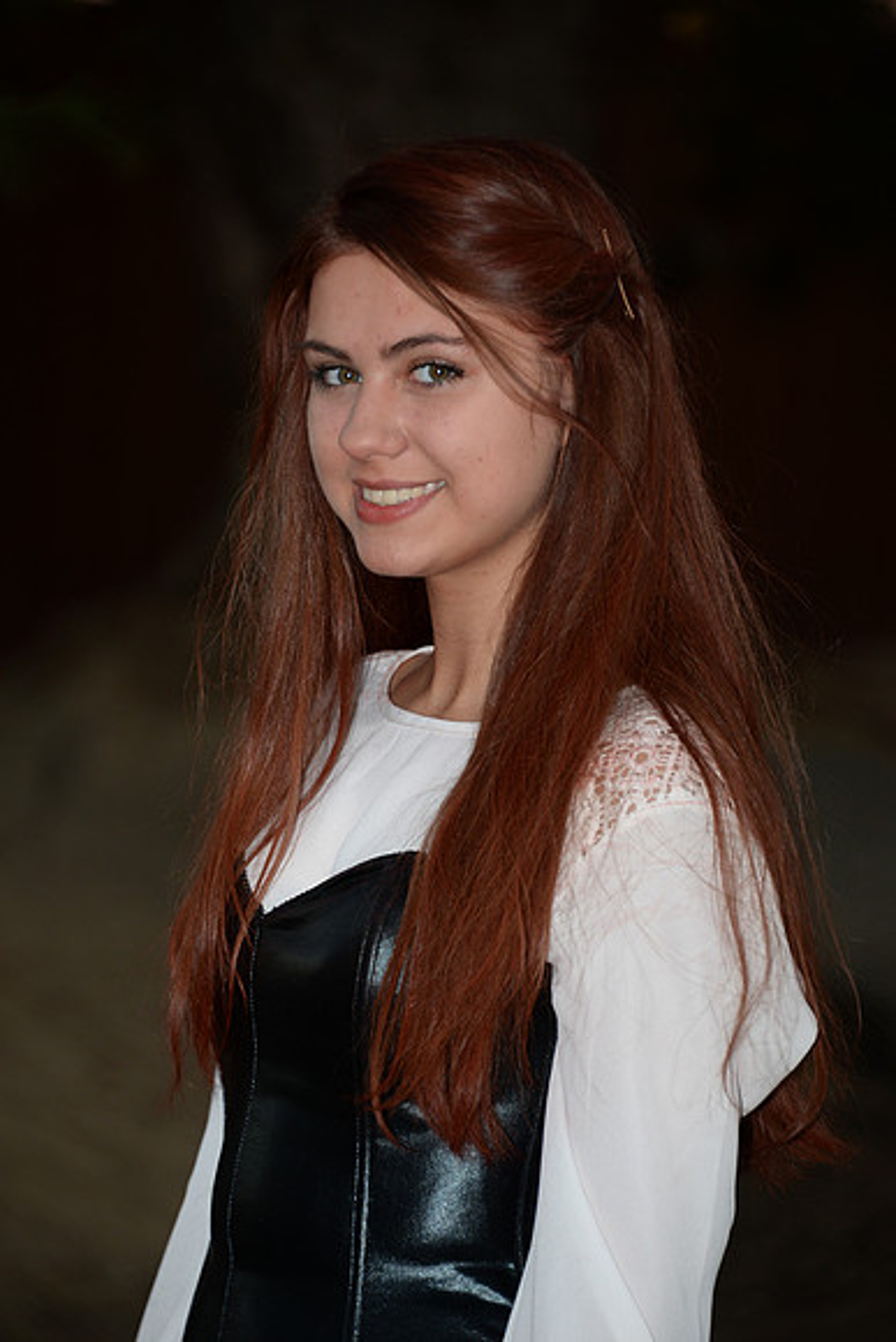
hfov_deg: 6.9
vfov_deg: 10.3
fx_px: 7462
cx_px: 448
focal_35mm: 200
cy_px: 671
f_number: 5.6
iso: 400
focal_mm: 200
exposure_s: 1/200
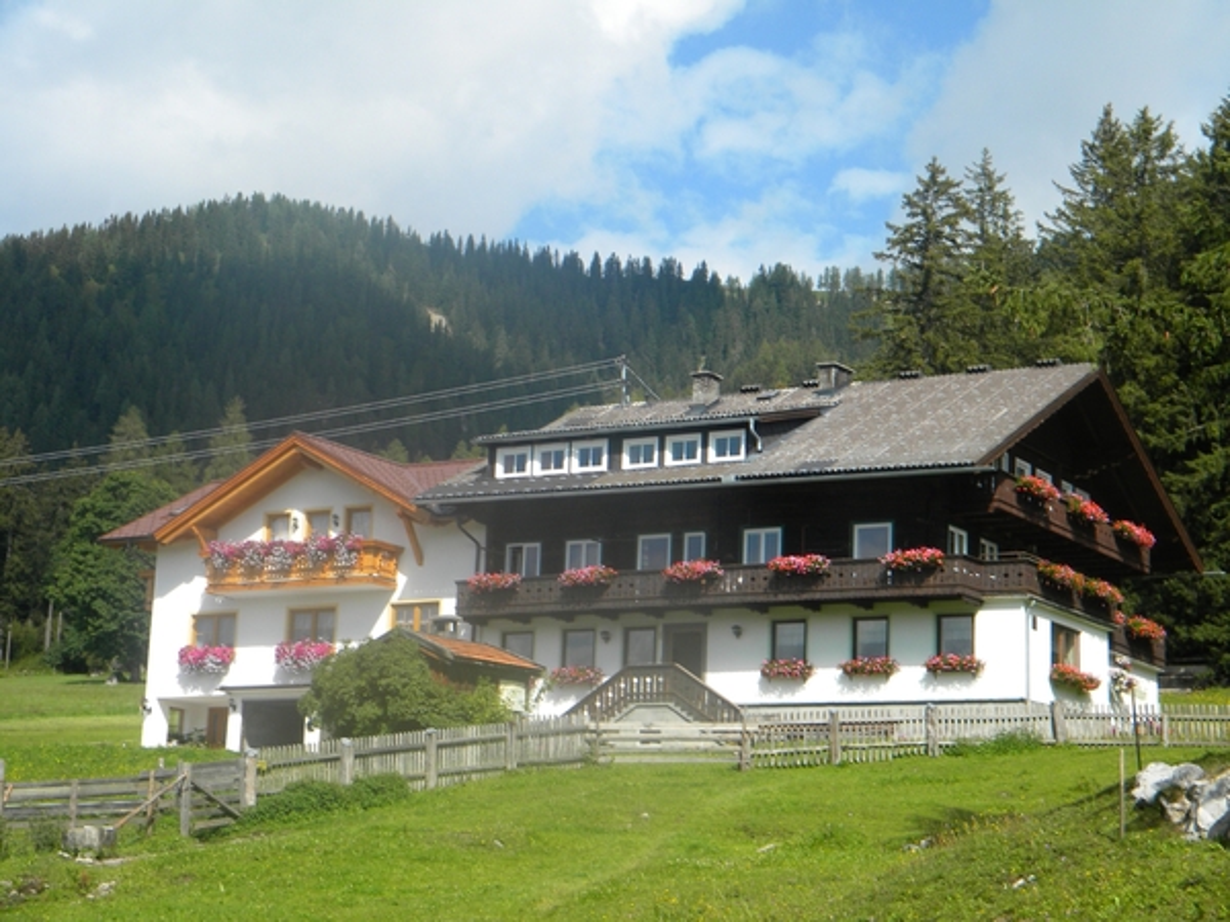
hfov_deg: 29.0
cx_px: 615
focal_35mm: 67
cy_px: 461
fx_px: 2381
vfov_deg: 21.9
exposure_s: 1/689
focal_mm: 12.2
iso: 80
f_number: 4.3
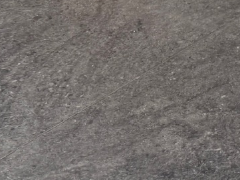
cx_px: 320
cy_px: -7
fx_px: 943
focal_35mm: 136
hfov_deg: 13.9
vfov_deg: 10.8
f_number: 1.78
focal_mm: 6.76
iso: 64
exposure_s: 1/123
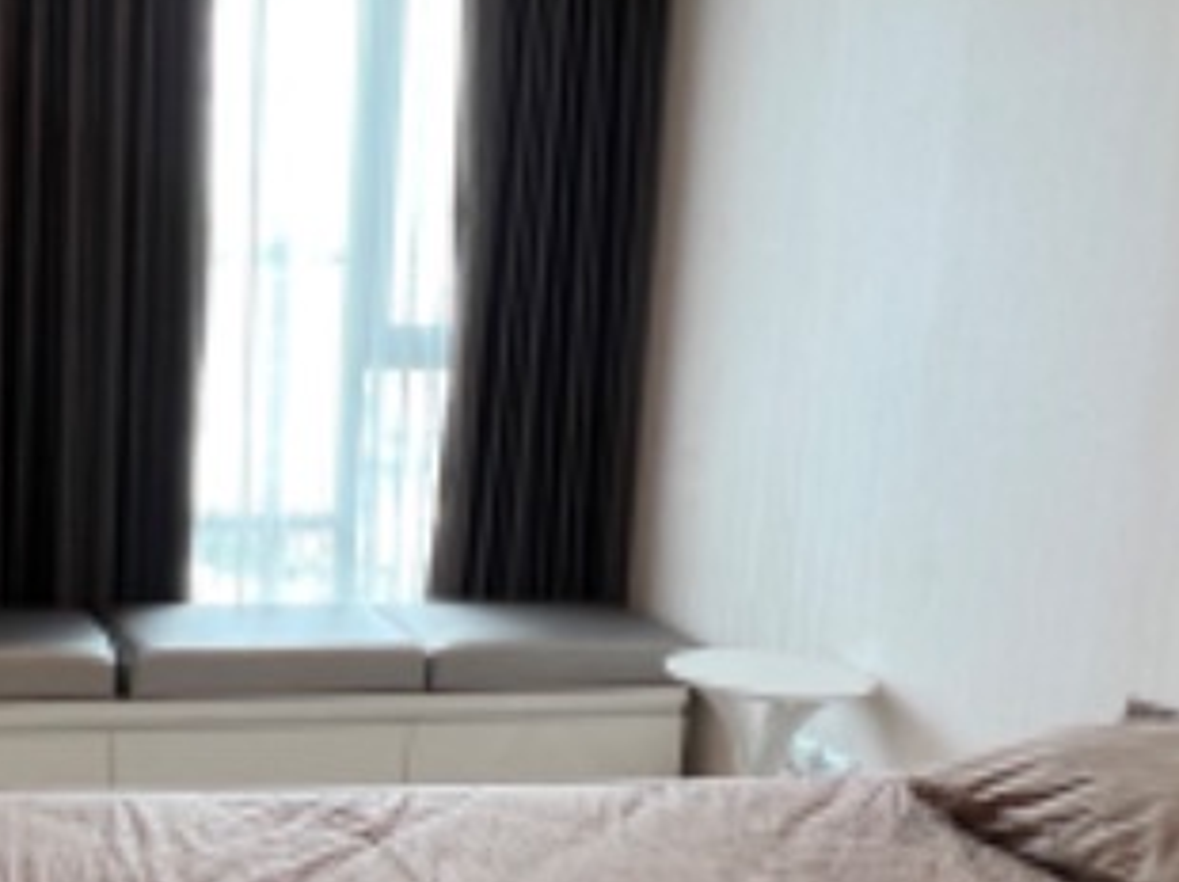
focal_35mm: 42
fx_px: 1429
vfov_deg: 34.2
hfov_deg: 42.7
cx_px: 228
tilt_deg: -6.4
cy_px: 544
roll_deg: -2.2
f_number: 1.8
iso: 80
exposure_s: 1/100
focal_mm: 1.57
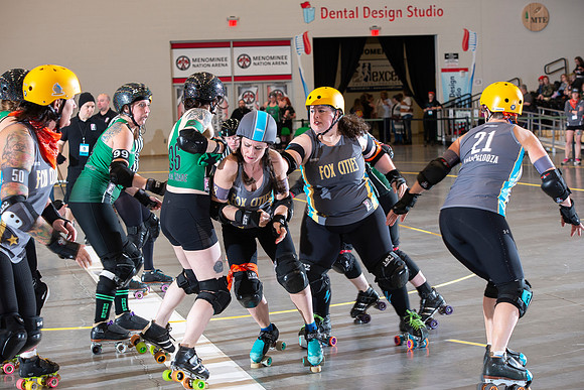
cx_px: 292
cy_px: 195
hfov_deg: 23.6
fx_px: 1395
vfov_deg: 15.9
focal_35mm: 86
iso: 640
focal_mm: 86
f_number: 5.6
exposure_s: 1/160
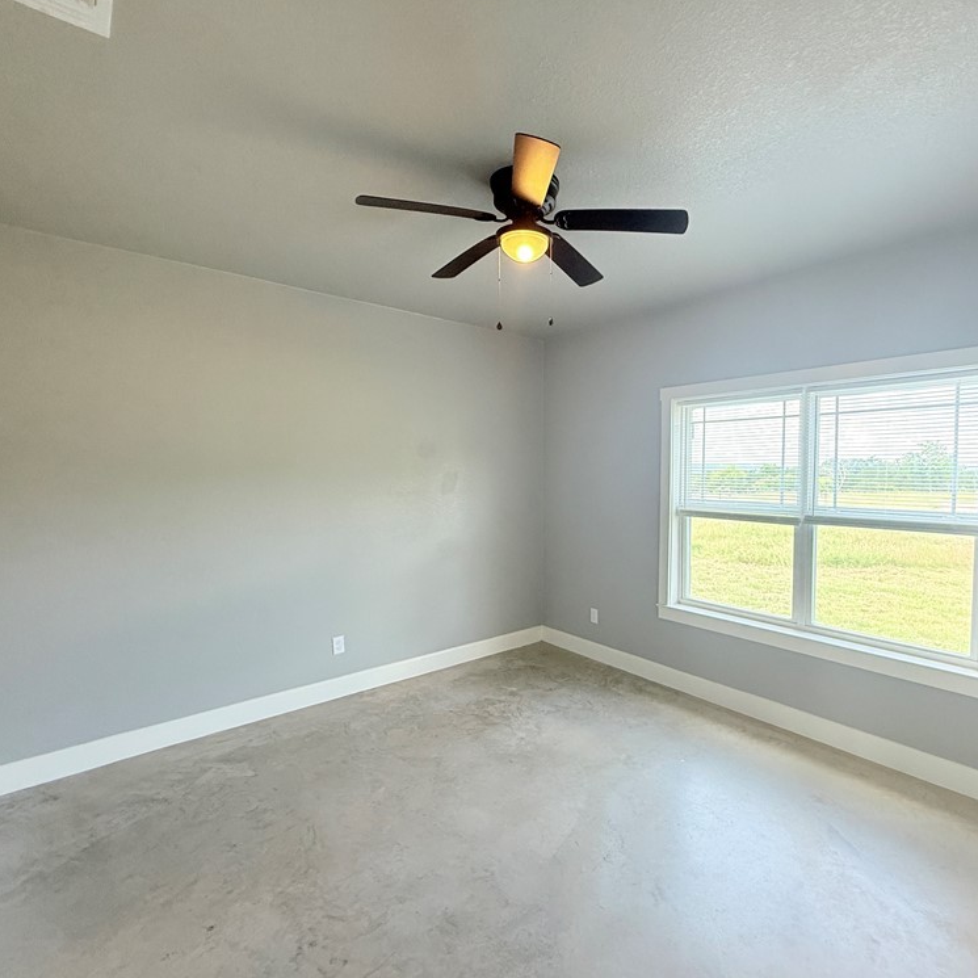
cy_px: 495
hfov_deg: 83.4
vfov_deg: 84.0
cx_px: 559
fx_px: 543
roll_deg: -0.5
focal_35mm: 17
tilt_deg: -1.4
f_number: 2.2
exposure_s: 1/120
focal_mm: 2.22
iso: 200
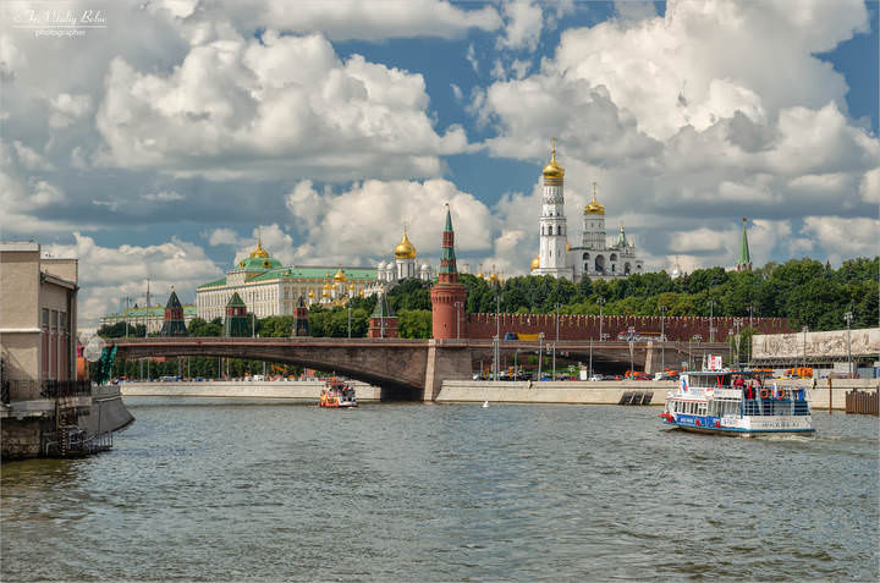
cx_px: 440
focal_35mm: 78
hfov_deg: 26.0
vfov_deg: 17.4
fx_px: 1903
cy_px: 292
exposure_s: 1/640
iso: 200
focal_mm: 52
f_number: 8
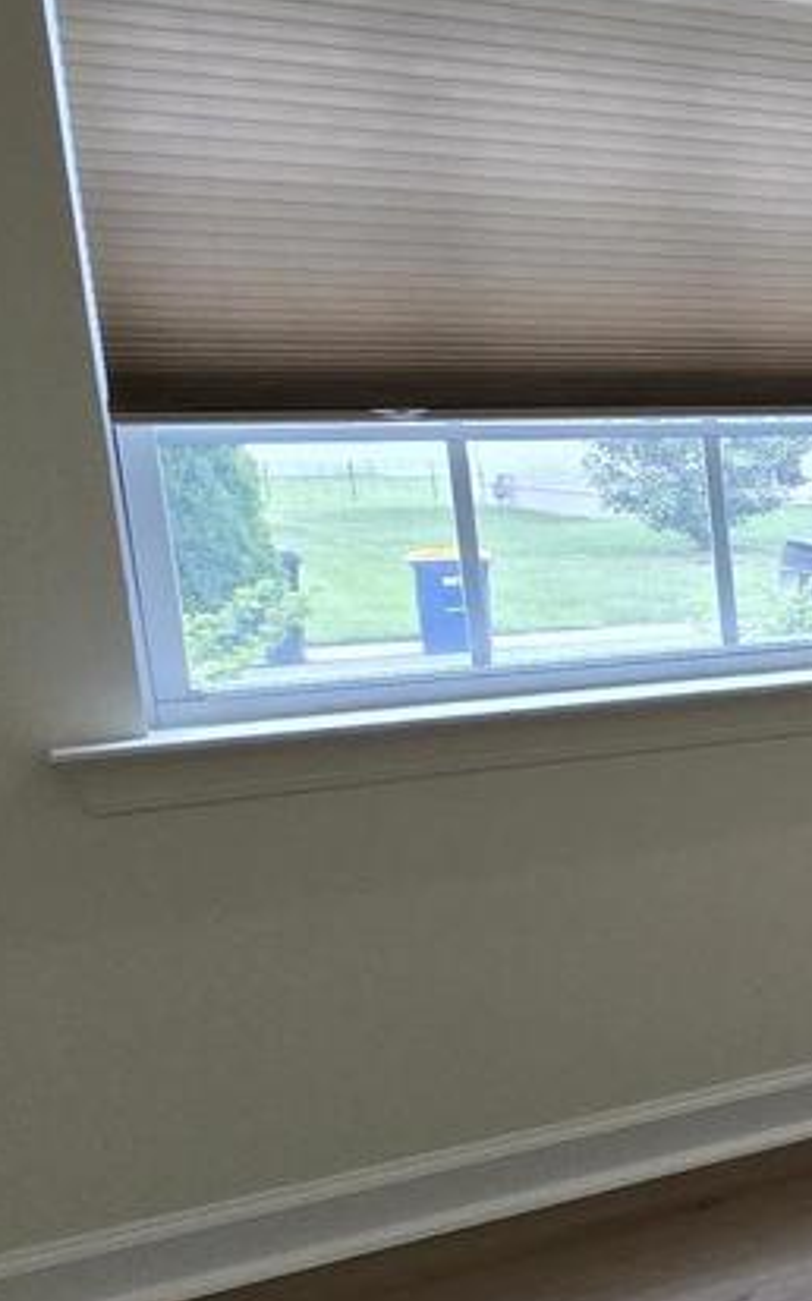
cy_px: 658
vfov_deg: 41.8
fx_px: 1700
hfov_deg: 15.6
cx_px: 1895
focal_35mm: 48
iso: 50
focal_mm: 2.2
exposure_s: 1/60
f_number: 2.2
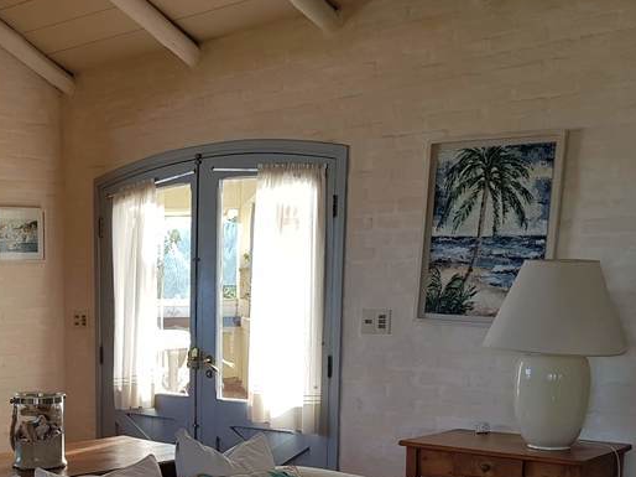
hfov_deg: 35.8
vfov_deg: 27.4
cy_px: 439
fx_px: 937
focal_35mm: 51
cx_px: 95
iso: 40
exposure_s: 1/201
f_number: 1.7
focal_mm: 4.2
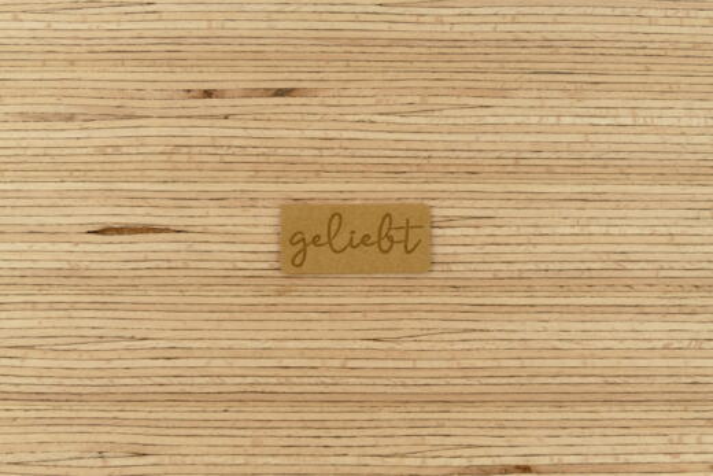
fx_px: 931
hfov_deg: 41.9
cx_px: 356
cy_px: 238
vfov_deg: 28.7
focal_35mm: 47
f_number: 6.3
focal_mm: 17.27
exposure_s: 1/80
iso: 500
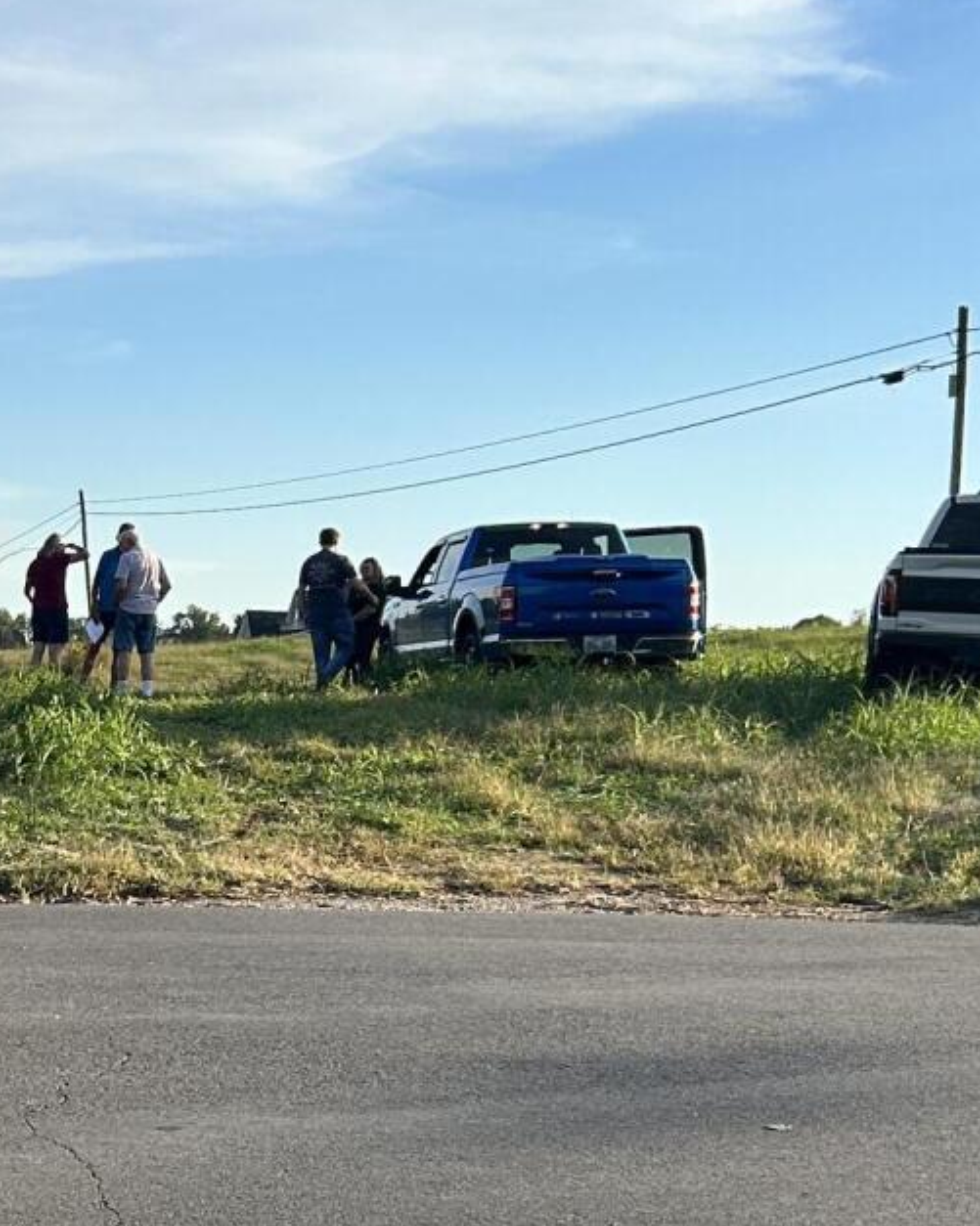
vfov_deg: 23.1
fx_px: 2939
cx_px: -338
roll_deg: -3.0
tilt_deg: -5.7
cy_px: 1056
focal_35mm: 81
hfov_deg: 17.6
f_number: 1.5
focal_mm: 5.7
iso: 50
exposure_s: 1/3257
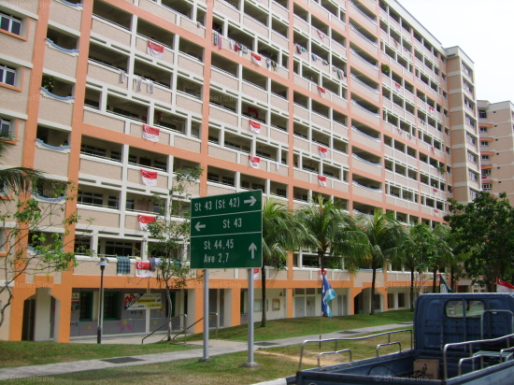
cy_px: 192
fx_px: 519
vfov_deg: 40.7
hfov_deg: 52.6
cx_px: 257
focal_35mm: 35
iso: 50
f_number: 5.8
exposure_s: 1/458
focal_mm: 5.95
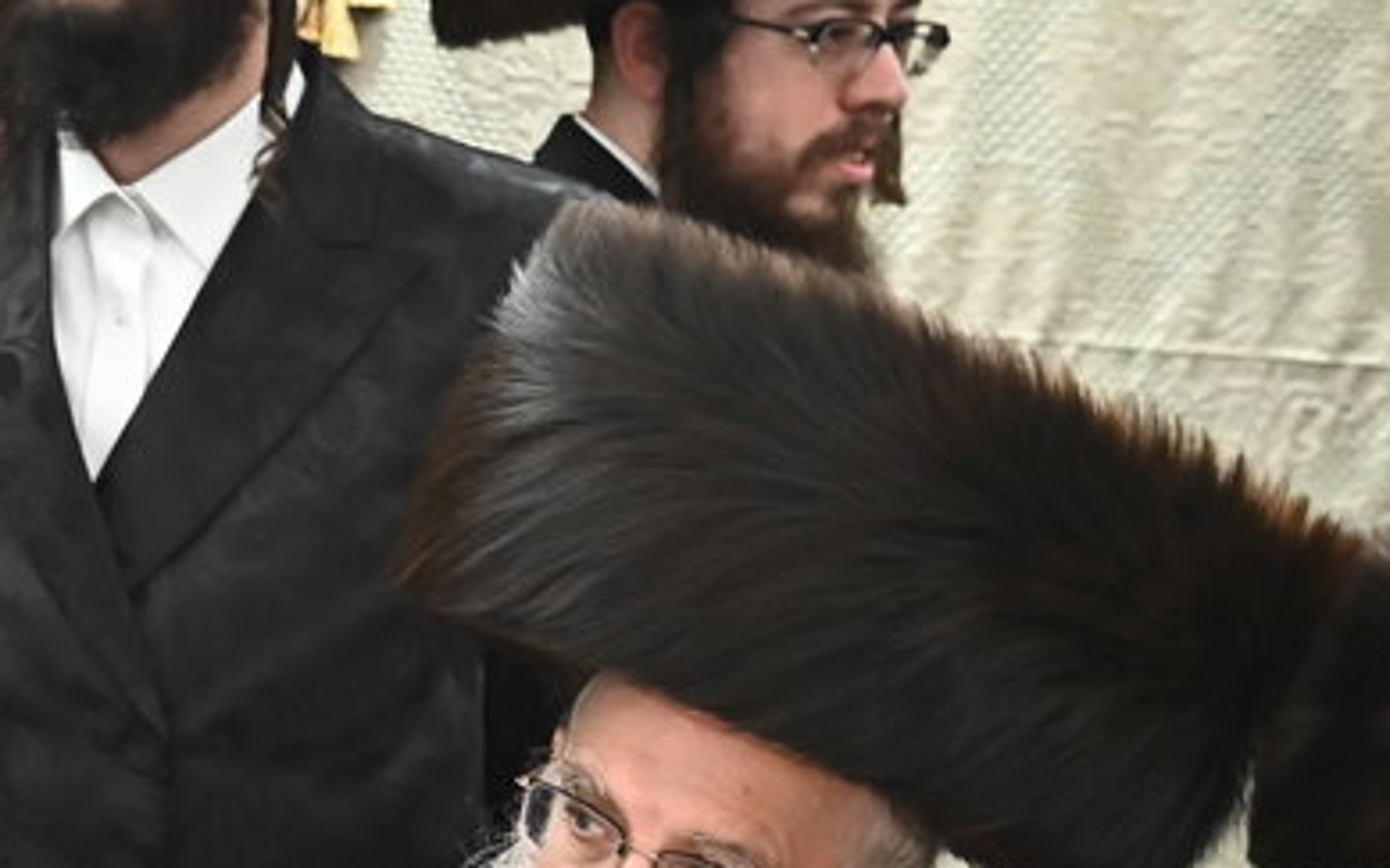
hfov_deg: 11.2
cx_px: -1036
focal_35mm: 176
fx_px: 6666
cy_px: 748
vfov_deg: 7.4
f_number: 4.5
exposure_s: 1/200
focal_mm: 48
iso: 2000
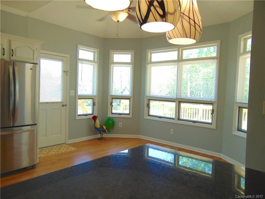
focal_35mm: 25
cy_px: 100
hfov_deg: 69.4
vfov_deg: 54.9
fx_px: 191
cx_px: 132
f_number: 3
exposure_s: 1/60
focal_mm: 4.5
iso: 80
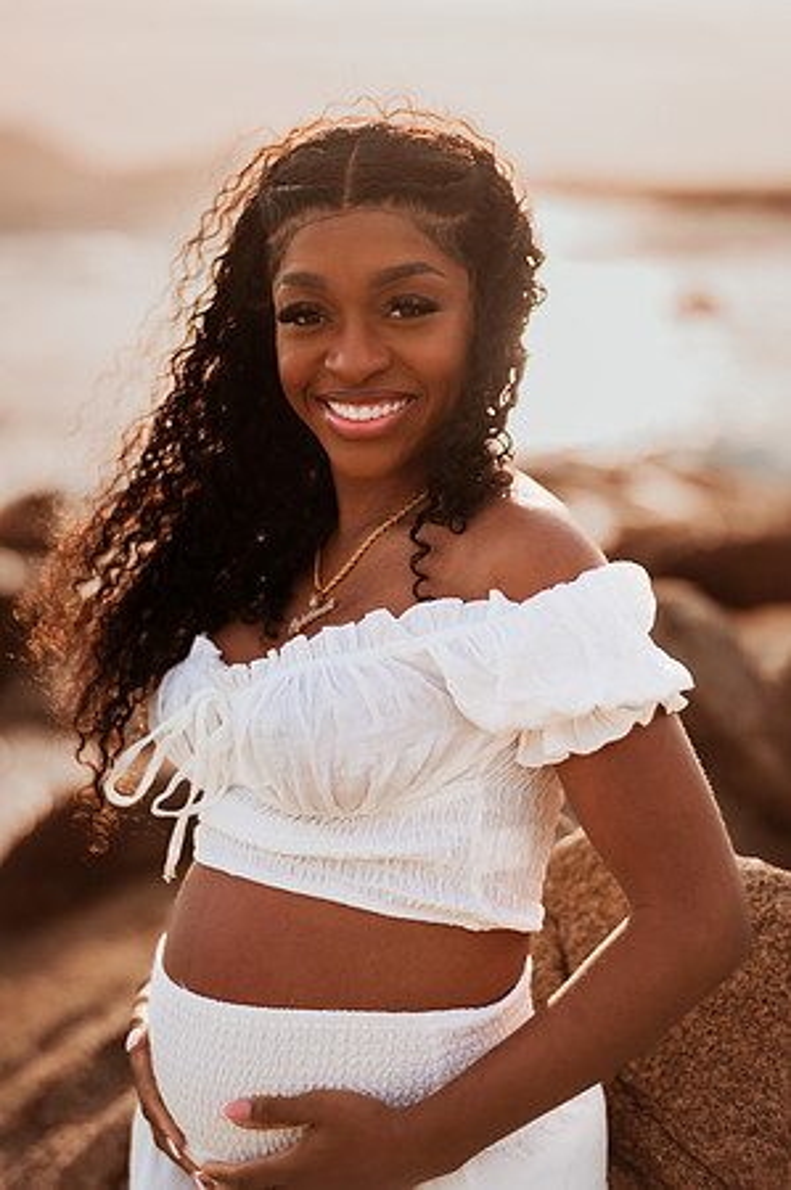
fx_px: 1916
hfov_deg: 23.3
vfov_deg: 34.5
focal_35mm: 58
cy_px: 595
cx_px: 396
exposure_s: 1/8000
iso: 125
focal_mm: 58
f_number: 1.4
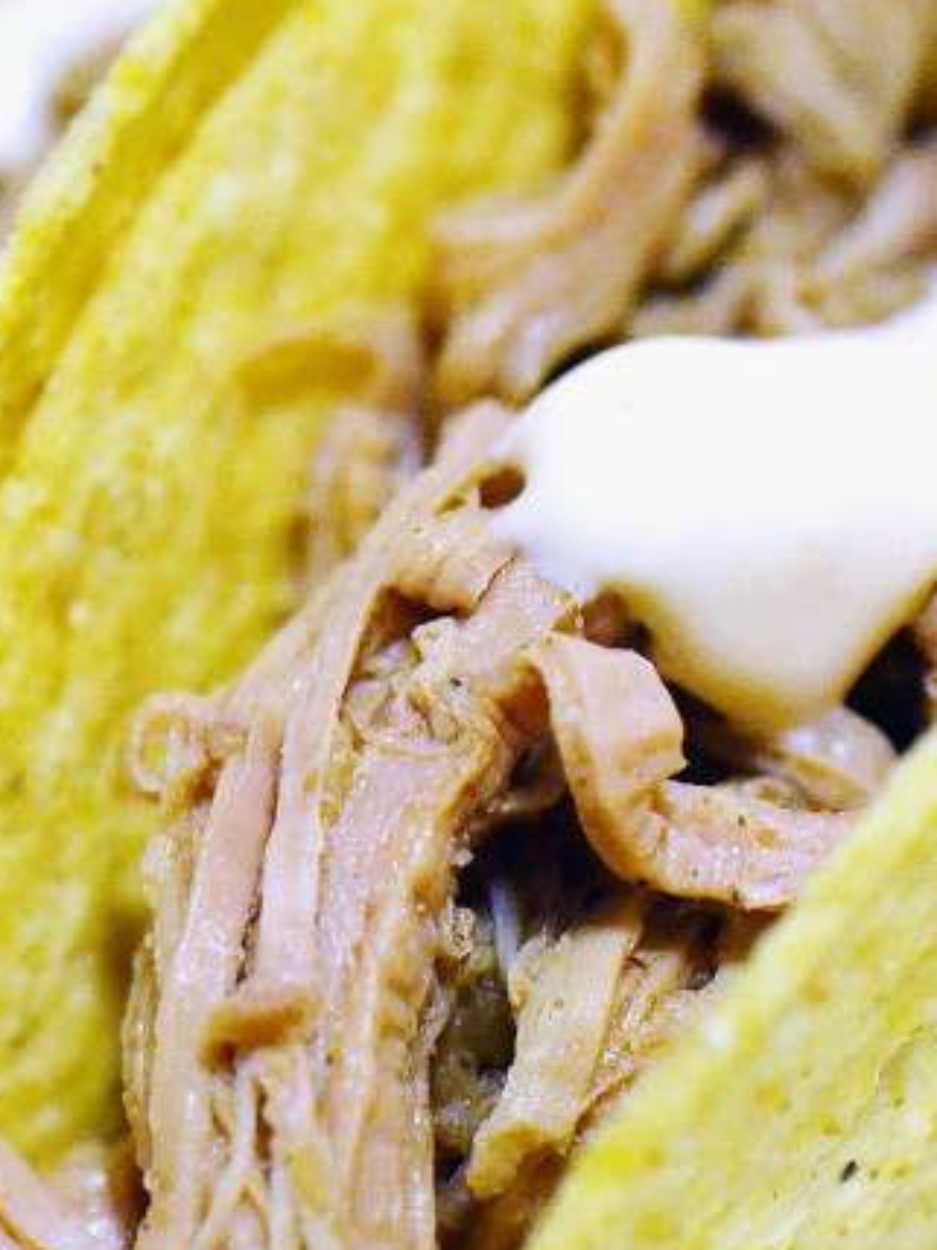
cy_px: 551
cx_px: -67
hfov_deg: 10.6
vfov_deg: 14.3
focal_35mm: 138
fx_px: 4981
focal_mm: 40
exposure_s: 1/80
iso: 3200
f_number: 4.5
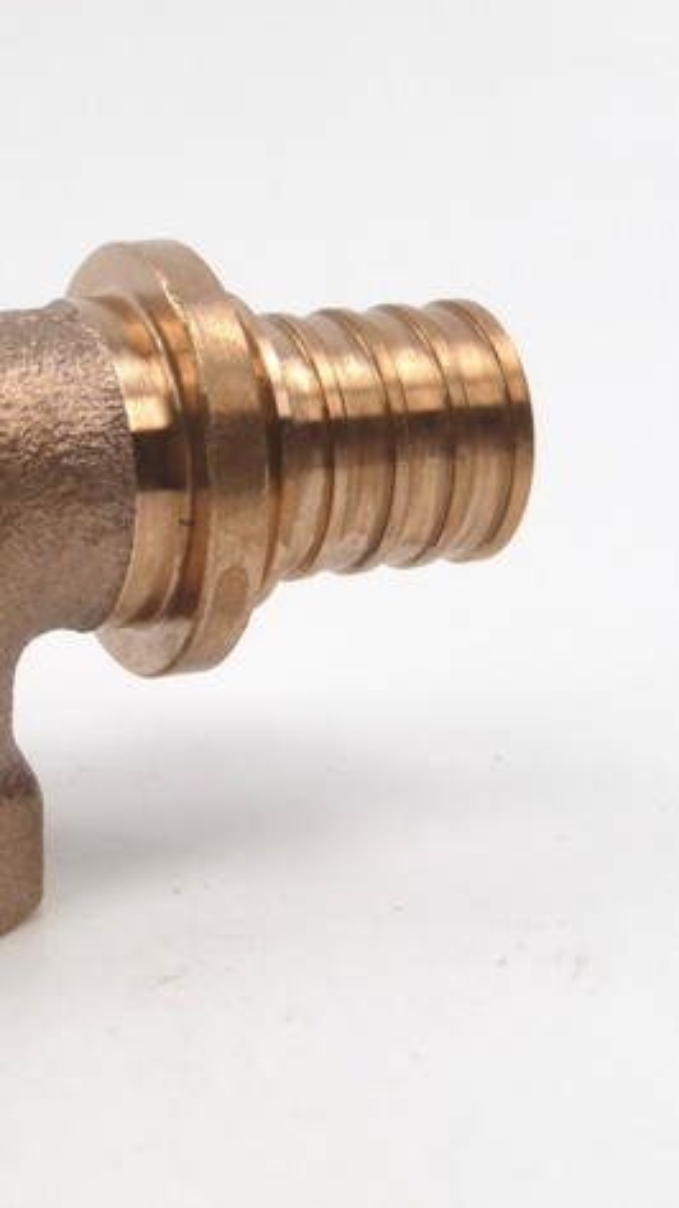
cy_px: 608
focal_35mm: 81
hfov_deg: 14.6
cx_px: -41
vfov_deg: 26.2
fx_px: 2593
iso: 100
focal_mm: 9.3
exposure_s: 1/640
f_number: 4.3
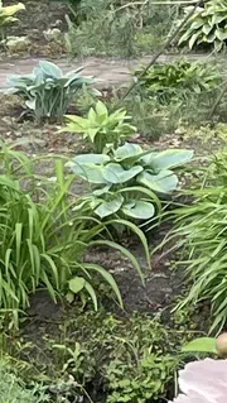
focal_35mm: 213
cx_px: -488
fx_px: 2274
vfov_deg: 10.1
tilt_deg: -12.8
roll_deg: +1.5
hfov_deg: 5.3
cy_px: 298
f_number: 1.6
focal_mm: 5.1
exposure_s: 1/223
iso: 32
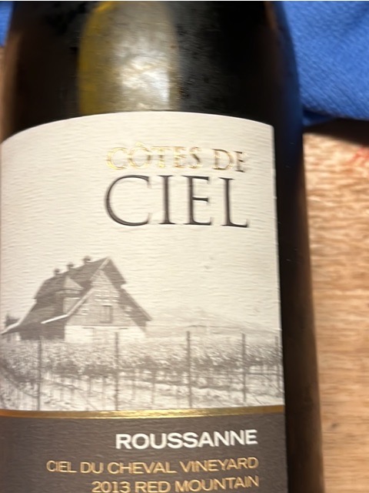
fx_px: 384
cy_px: 246
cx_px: 184
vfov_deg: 65.3
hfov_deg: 51.4
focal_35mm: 27
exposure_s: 1/60
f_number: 1.6
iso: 100
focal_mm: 5.1
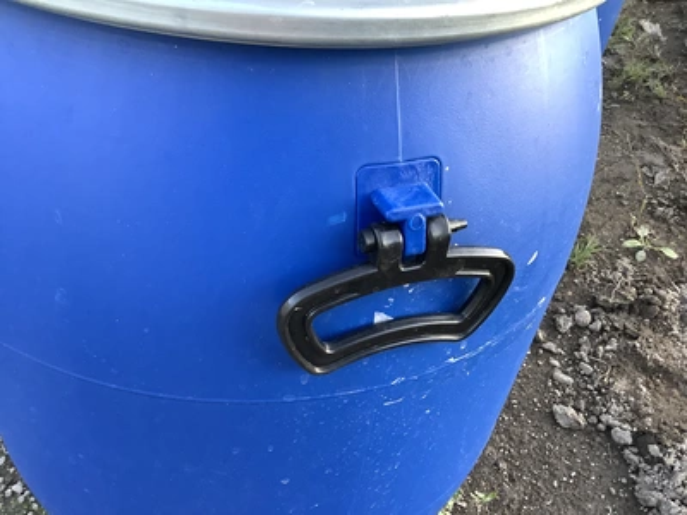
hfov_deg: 58.4
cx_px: 344
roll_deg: -5.0
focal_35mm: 31
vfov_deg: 45.4
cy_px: 258
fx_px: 615
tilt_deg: -42.1
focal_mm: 3.3
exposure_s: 1/60
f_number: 2.4
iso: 125
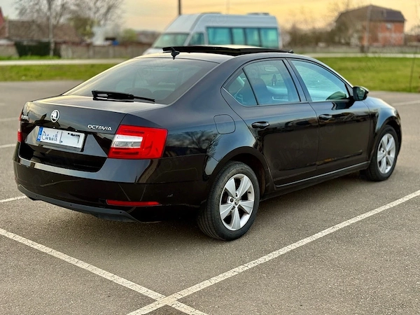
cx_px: 210
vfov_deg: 30.3
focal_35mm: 48
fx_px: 582
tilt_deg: -10.2
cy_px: 158
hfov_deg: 39.7
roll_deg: -1.7
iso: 80
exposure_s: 1/400
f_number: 1.78
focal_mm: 6.76
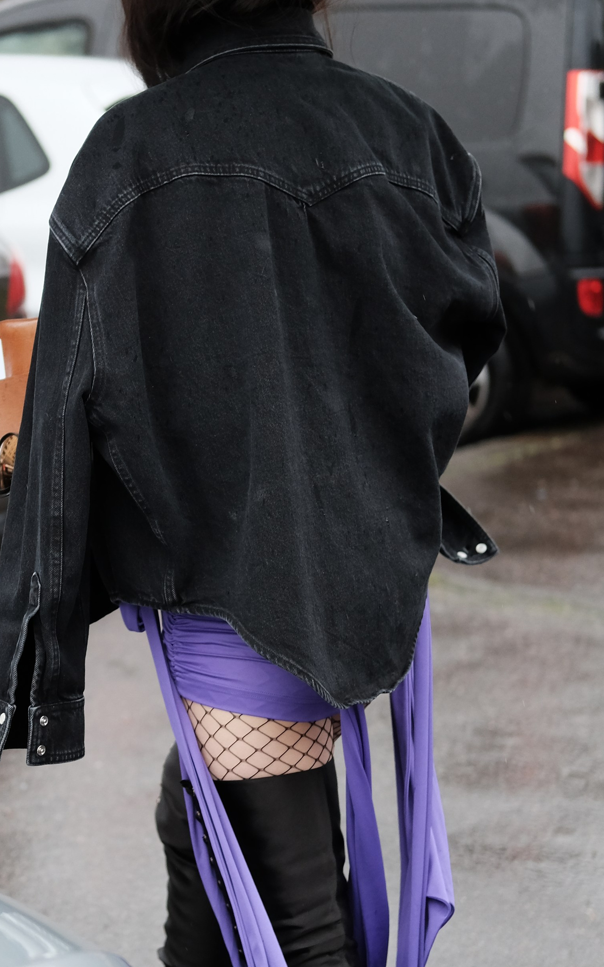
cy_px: 589
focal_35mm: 91
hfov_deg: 14.3
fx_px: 2396
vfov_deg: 22.8
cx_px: 151
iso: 800
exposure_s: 1/1000
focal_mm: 35
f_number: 2
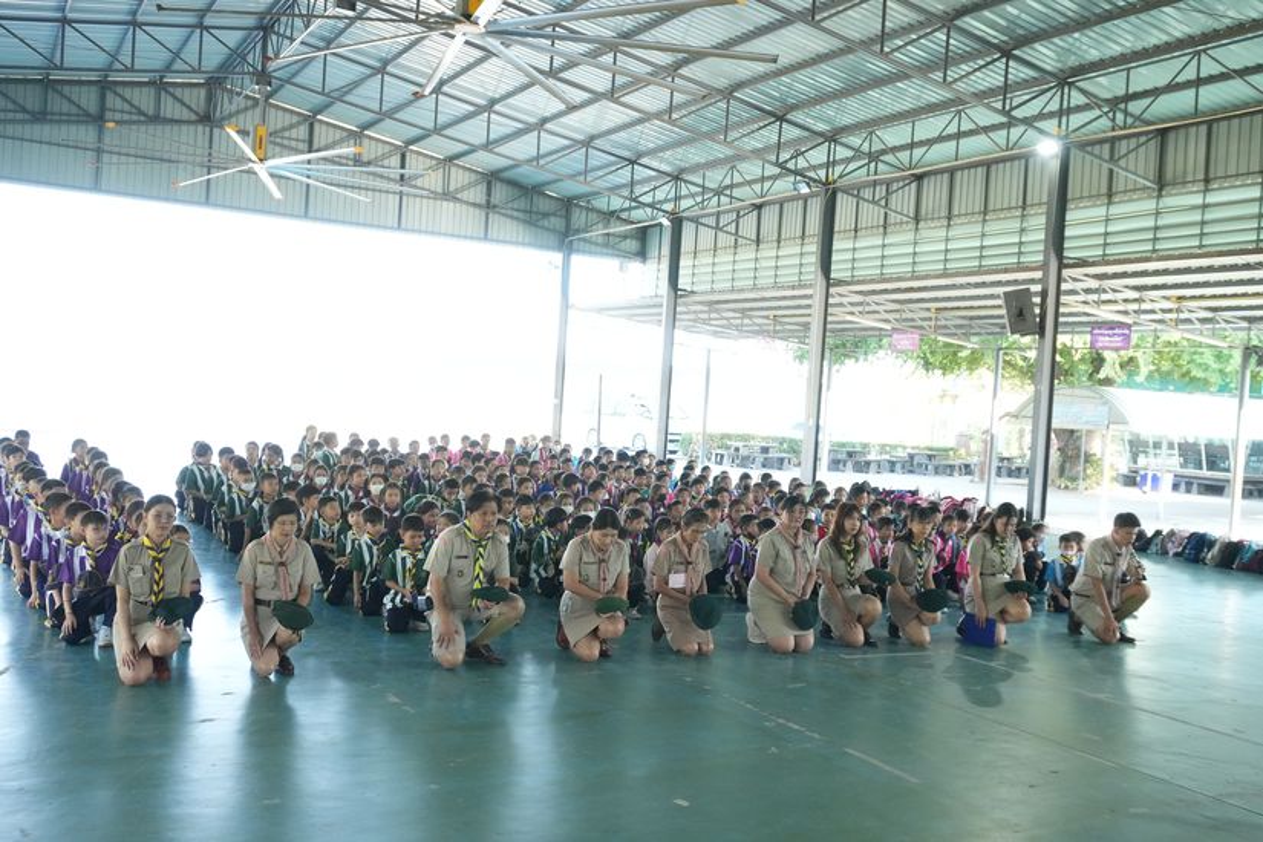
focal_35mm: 34
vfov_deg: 38.4
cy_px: 421
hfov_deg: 55.1
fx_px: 1210
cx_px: 632
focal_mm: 23
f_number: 5.6
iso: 3200
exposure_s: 1/200
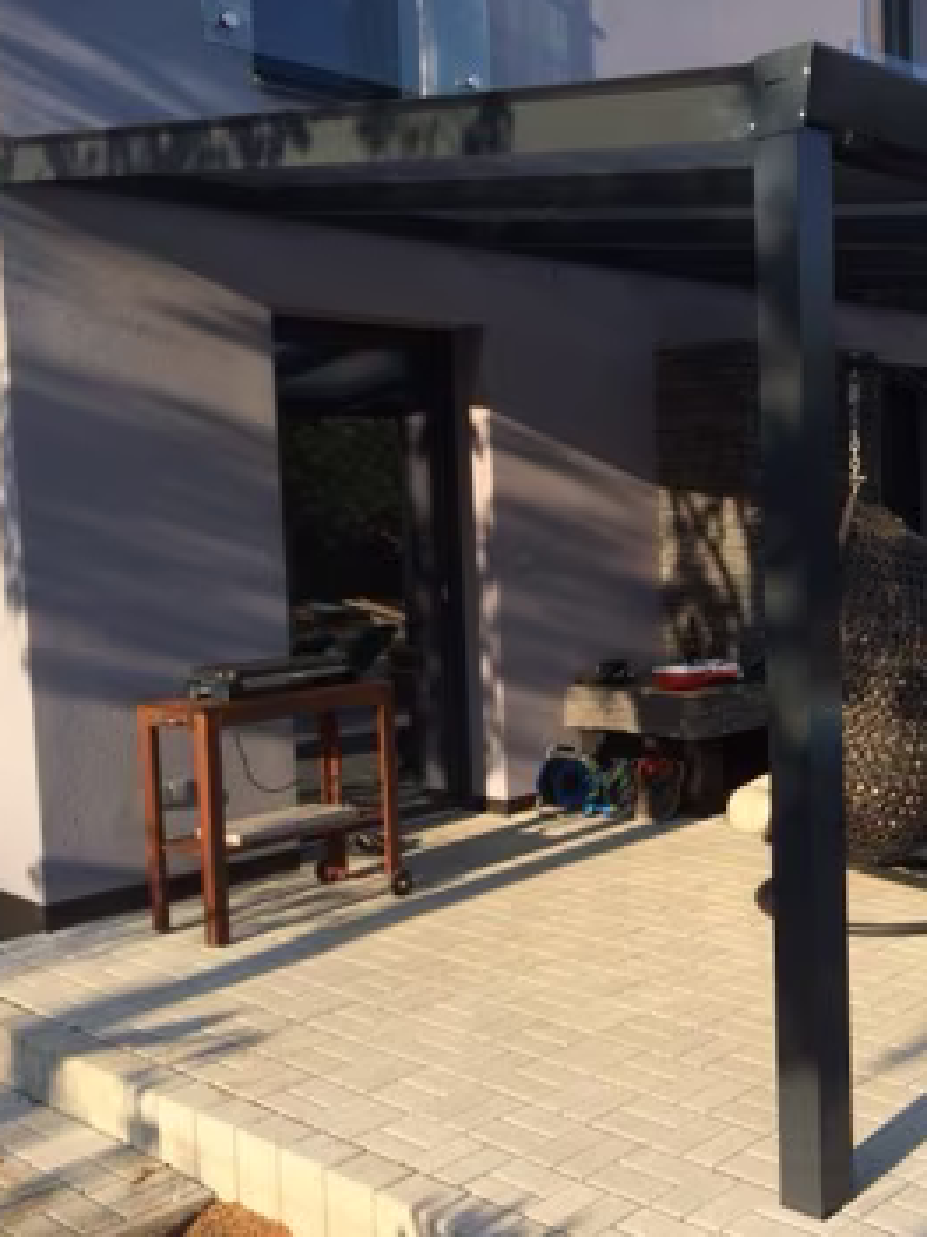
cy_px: 606
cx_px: 793
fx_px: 1465
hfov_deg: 33.7
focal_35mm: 41
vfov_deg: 45.8
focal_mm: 4.12
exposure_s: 1/977
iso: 32
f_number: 2.2
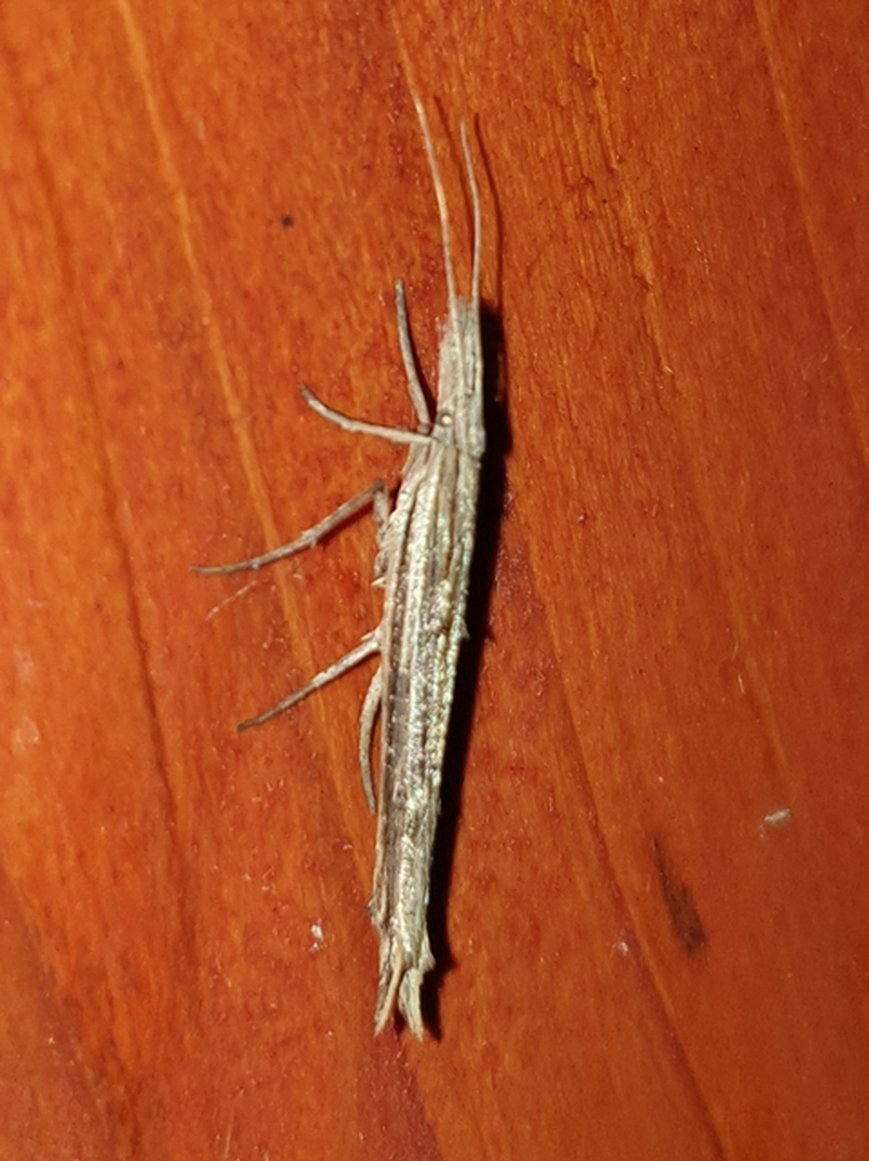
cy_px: 580
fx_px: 871
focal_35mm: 26
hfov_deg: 53.0
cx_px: 434
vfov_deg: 67.3
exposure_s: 1/673
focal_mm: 4.3
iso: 50
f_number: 1.5
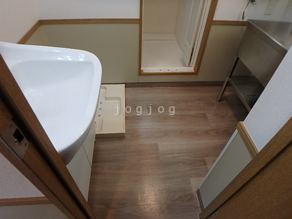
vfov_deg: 63.4
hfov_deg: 79.0
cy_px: 110
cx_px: 146
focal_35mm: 21
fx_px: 177
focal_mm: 3.7
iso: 400
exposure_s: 1/30
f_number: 3.5
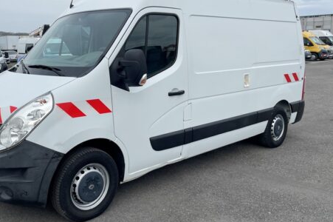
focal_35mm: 36
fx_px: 333
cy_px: 95
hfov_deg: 52.6
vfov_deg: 36.7
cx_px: 126
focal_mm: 4.2
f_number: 1.6
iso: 32
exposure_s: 1/2564
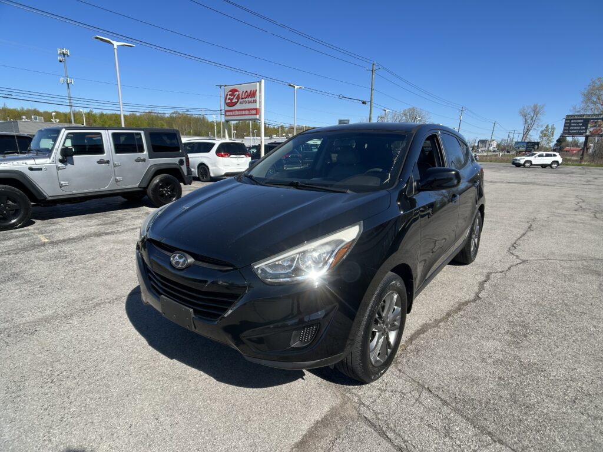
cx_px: 302
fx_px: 453
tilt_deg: -12.8
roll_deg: -2.8
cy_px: 226
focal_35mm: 26
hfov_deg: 67.3
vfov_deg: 53.1
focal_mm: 5.7
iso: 50
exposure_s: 1/3257
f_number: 1.5
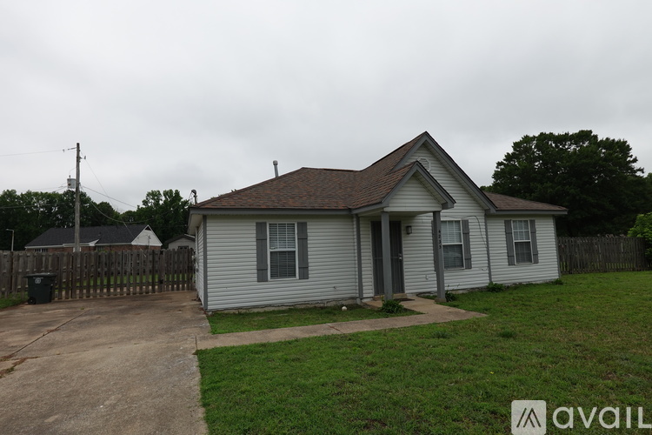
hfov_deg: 84.0
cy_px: 218
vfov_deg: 61.9
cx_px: 326
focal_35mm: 20
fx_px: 362
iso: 125
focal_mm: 7.6
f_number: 4
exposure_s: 1/640
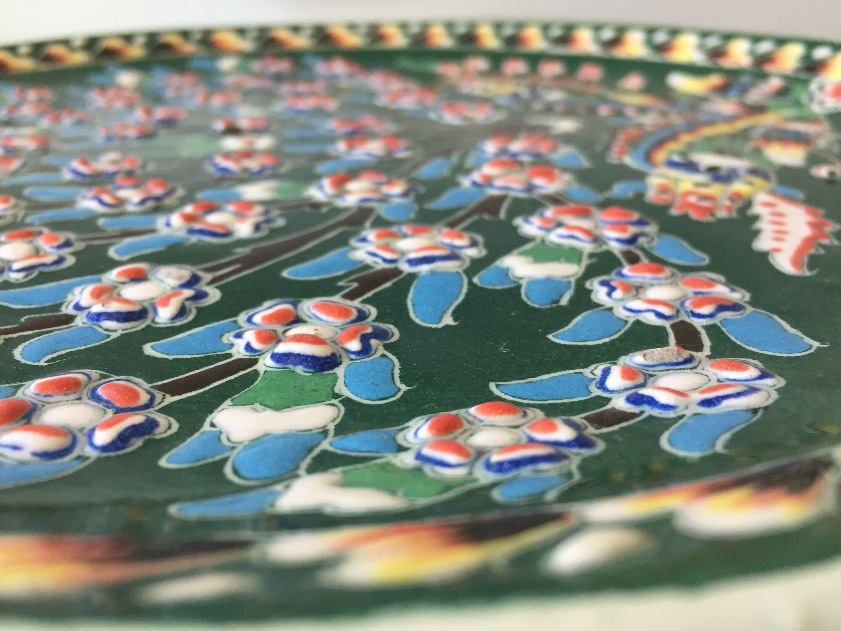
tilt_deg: -26.3
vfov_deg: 48.2
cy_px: 316
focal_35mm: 29
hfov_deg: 61.7
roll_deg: -0.8
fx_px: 705
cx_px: 420
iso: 50
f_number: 2.2
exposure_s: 1/33
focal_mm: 4.15
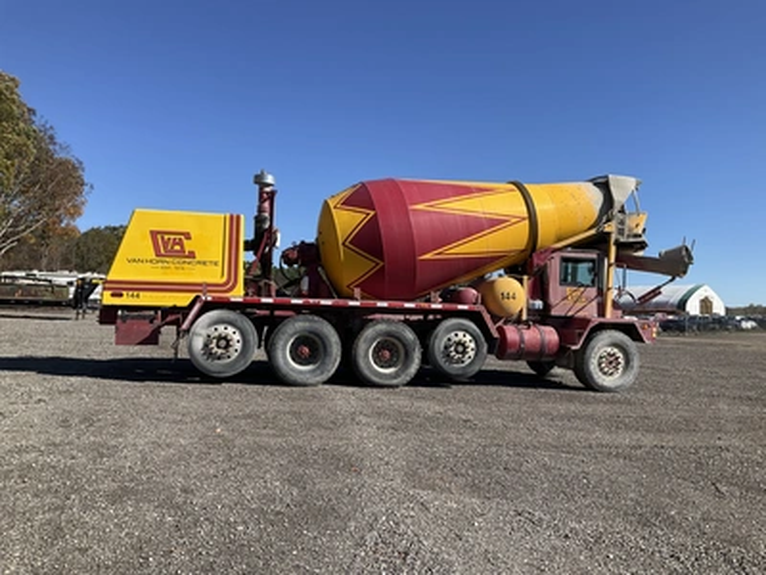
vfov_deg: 48.2
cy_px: 288
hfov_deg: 61.7
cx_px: 383
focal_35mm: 29
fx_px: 642
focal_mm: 3
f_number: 1.8
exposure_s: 1/1626
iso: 25
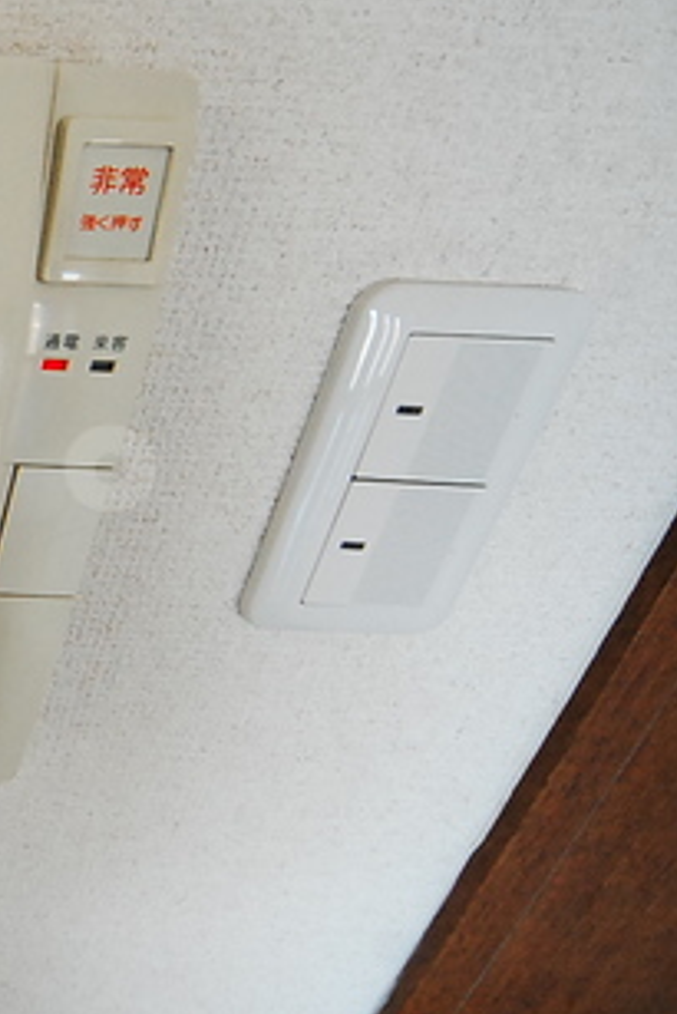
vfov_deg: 71.4
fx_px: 704
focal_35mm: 25
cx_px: -340
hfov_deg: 29.5
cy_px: 472
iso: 1600
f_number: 5
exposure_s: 1/50
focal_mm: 8
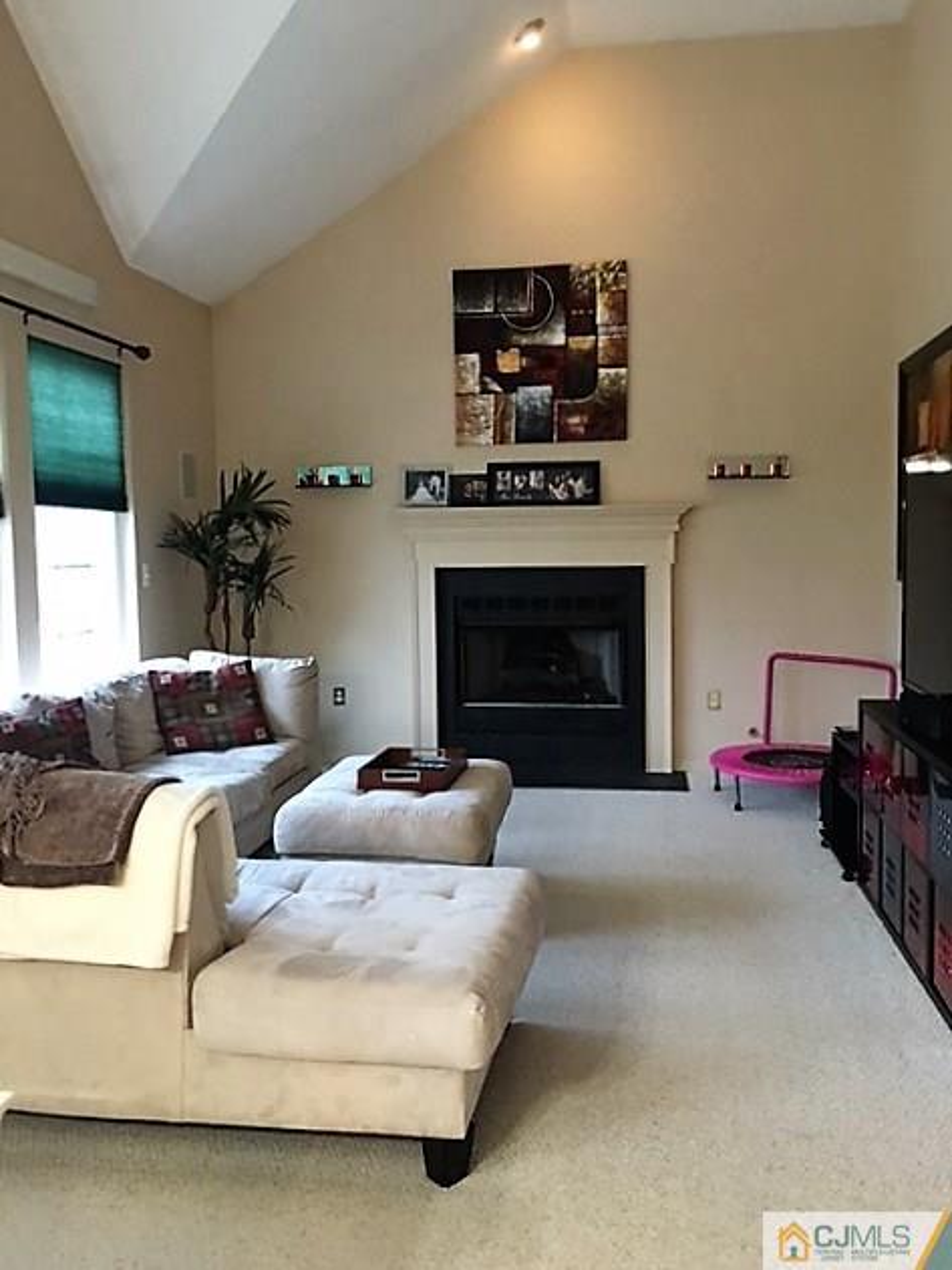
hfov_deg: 48.2
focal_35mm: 29
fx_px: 1064
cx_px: 476
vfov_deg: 61.7
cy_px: 635
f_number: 2.2
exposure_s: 1/4
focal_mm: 4.15
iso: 64
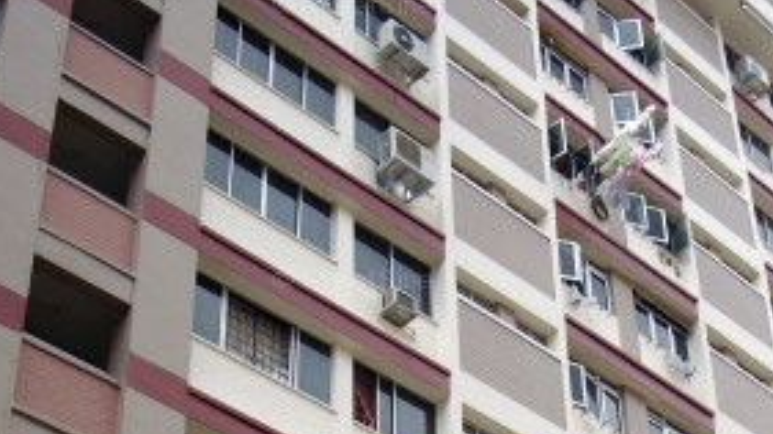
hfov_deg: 26.8
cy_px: 558
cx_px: 479
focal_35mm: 79
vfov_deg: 14.7
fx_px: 1619
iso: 80
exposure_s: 1/400
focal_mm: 6.2
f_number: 2.8
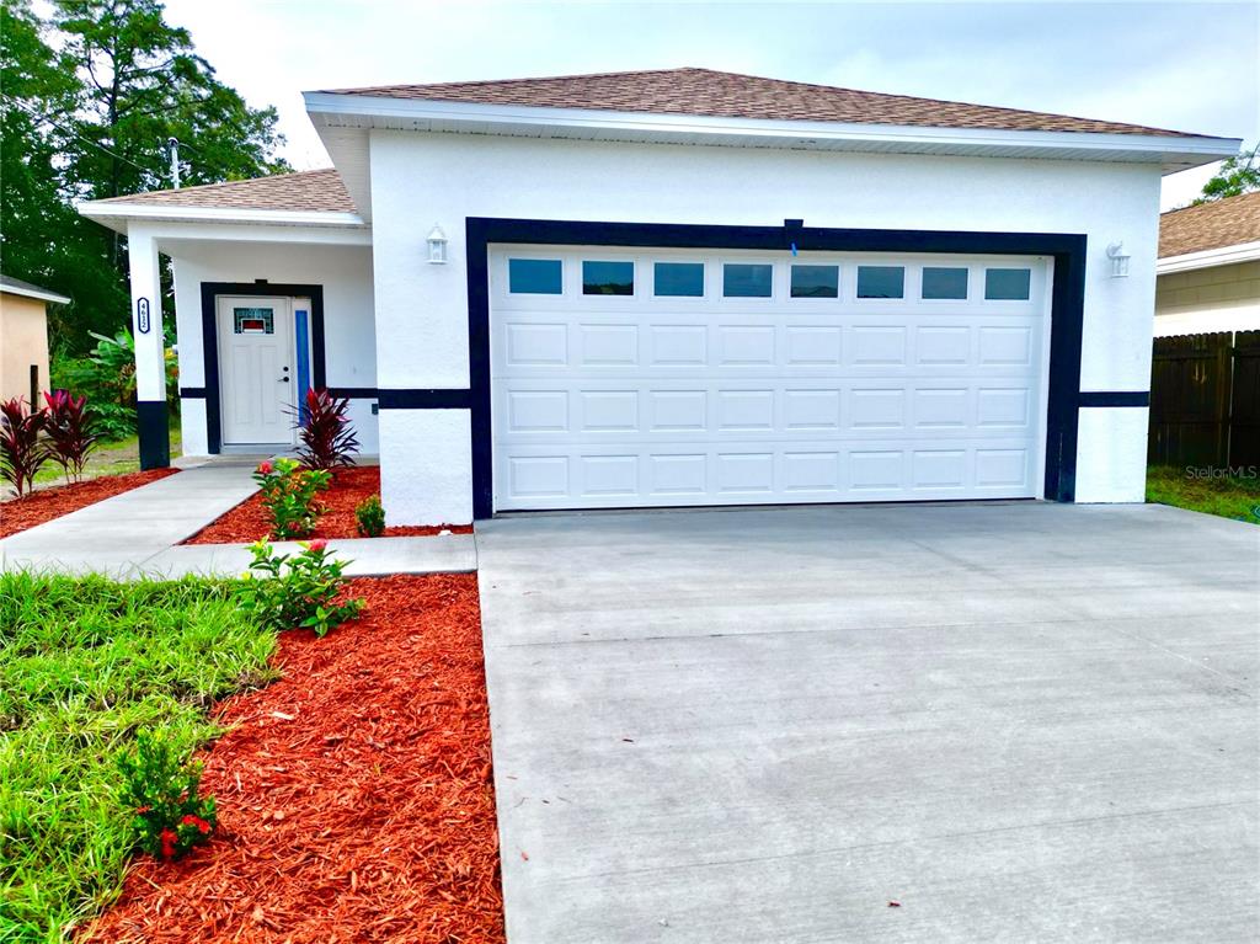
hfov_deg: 71.6
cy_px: 472
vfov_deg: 56.8
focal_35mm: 24
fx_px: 873
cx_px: 630
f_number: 1.7
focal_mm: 6.72
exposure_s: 1/2000
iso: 200
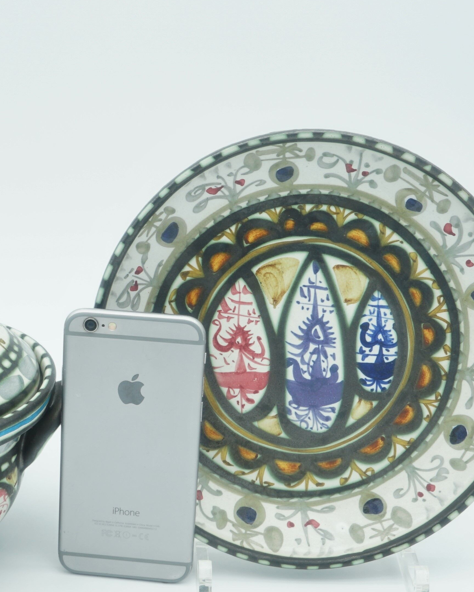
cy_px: 329
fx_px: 842
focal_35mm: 48
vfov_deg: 38.7
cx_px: 129
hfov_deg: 31.0
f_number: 22
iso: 100
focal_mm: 30
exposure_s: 1/6
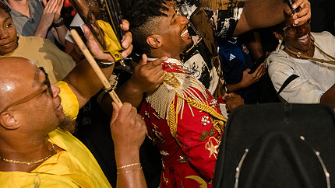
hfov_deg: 42.8
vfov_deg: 24.9
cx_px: 187
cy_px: 73
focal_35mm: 48
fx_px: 426
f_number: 3.2
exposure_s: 1/320
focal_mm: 34
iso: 8000
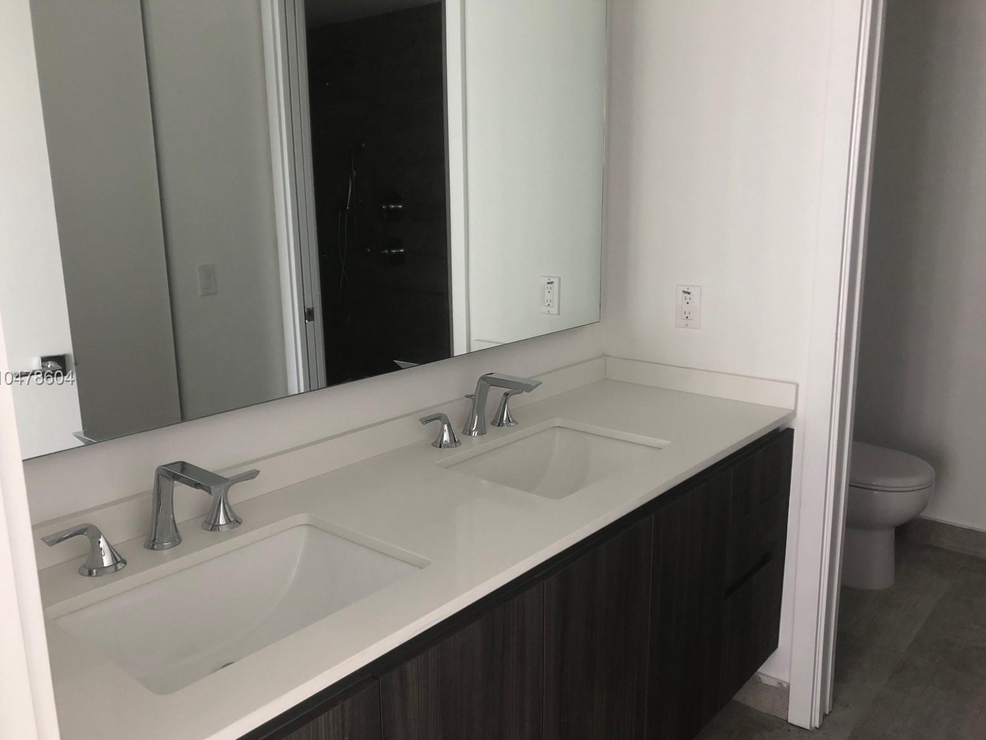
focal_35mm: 29
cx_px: 488
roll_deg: +0.7
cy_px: 379
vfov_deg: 48.2
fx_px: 826
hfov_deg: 61.7
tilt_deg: -11.8
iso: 40
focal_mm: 3.99
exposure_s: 1/17
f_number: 1.8
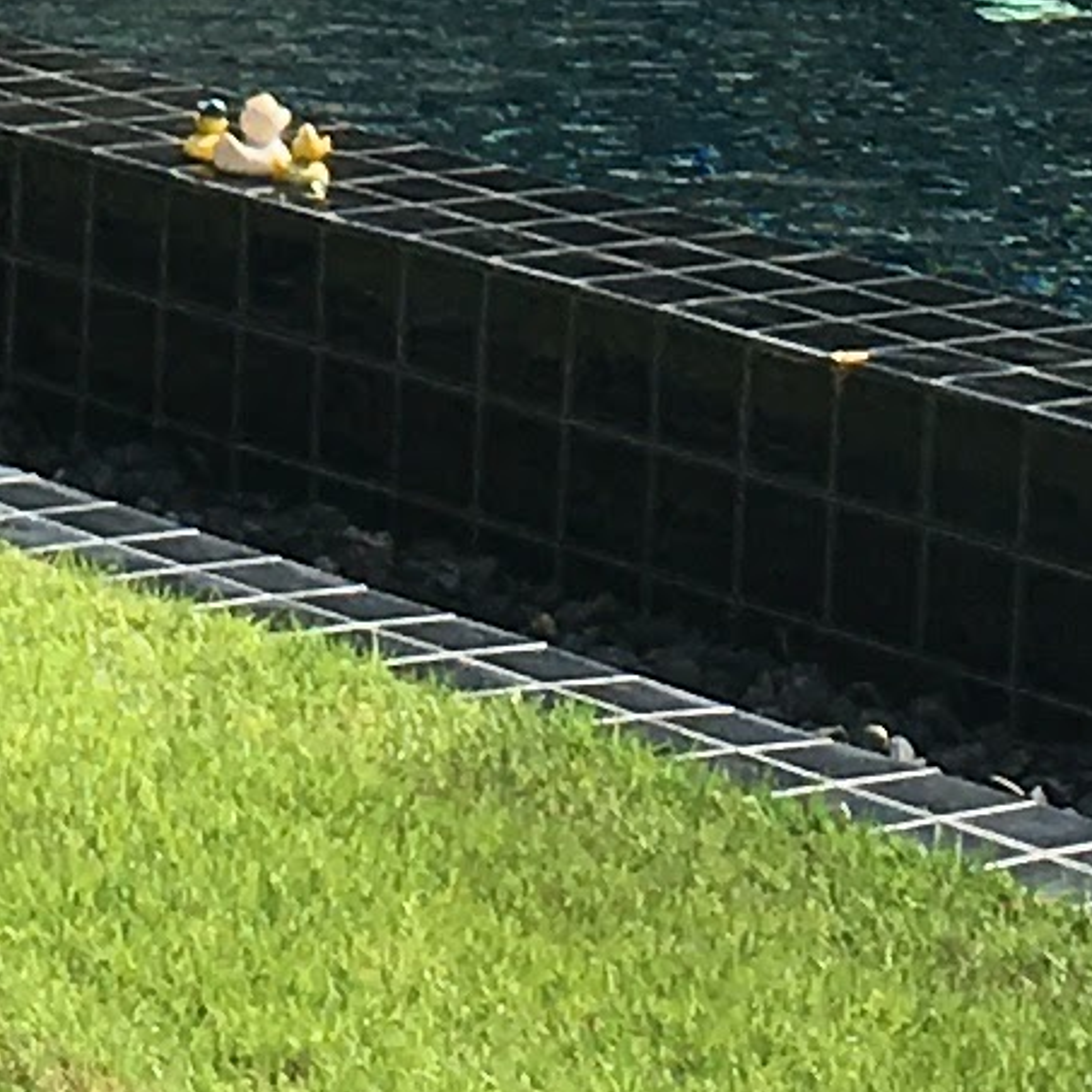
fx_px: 8137
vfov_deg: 7.3
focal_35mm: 228
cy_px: -1343
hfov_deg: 7.6
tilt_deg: +0.8
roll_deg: -2.8
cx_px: -41
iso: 25
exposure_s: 1/1570
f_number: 2.2
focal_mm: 4.15
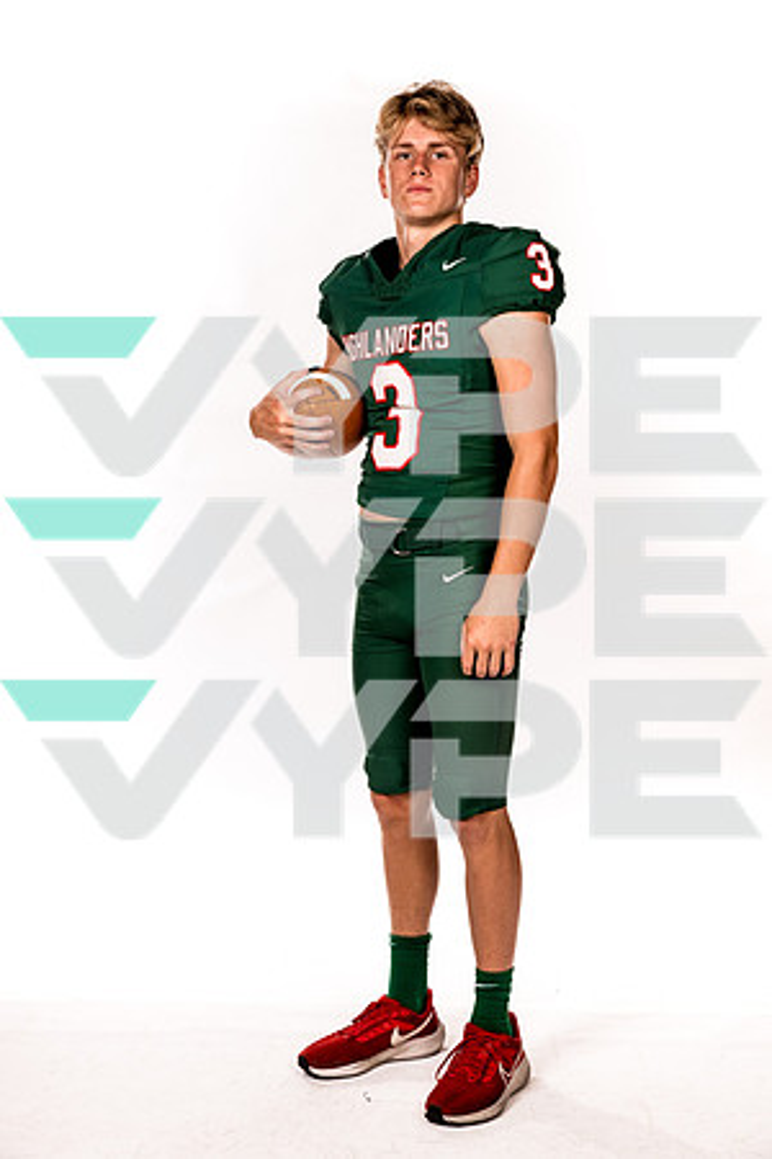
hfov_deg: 24.6
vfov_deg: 36.2
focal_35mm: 55
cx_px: 386
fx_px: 1769
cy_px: 580
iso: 800
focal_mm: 55
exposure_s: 1/400
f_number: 8
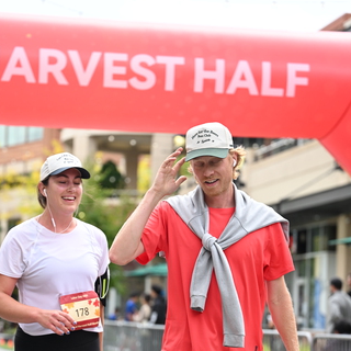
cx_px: 172
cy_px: 250
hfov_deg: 16.1
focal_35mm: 108
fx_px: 1239
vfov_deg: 16.1
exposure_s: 1/2000
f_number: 2.8
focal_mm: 74
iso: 640
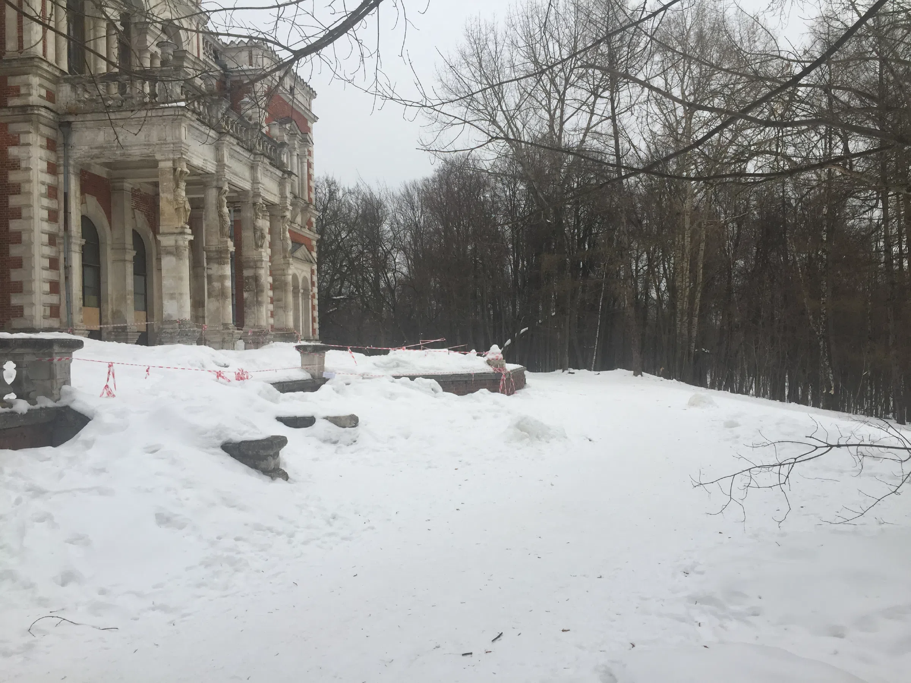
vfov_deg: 48.2
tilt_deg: +0.2
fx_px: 763
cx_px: 456
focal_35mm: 29
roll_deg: +0.7
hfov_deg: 61.7
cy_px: 342
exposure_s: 1/1199
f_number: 2.2
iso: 32
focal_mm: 4.15
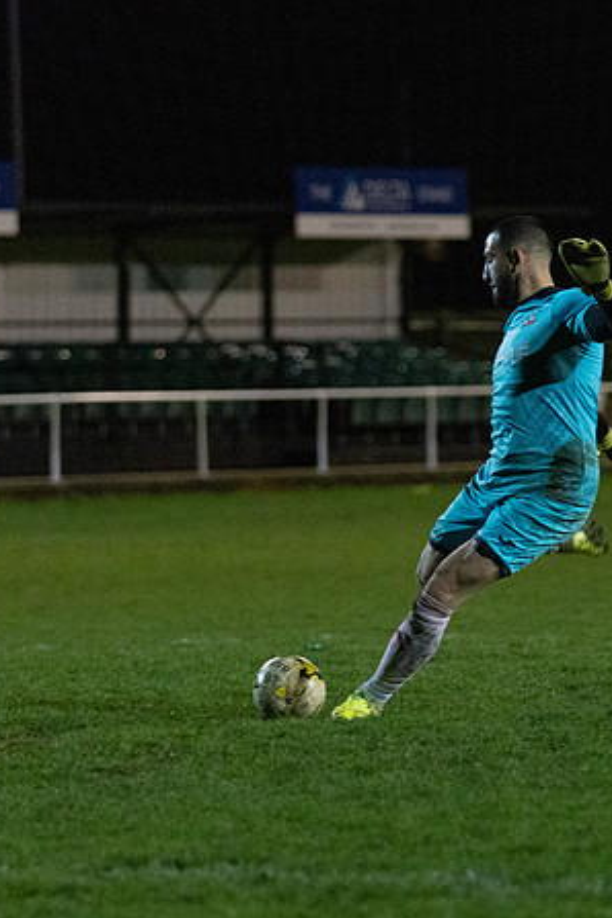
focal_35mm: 275
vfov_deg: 7.5
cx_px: 435
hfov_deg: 5.0
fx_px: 7012
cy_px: 499
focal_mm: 128
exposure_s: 1/640
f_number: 2.8
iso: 5000
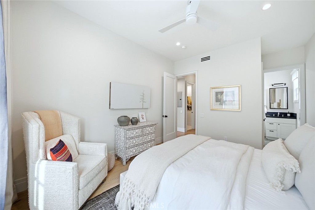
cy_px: 105
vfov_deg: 90.0
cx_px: 158
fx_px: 105
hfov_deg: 112.6
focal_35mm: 12
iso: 500
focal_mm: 12
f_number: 5.6
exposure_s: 1/400
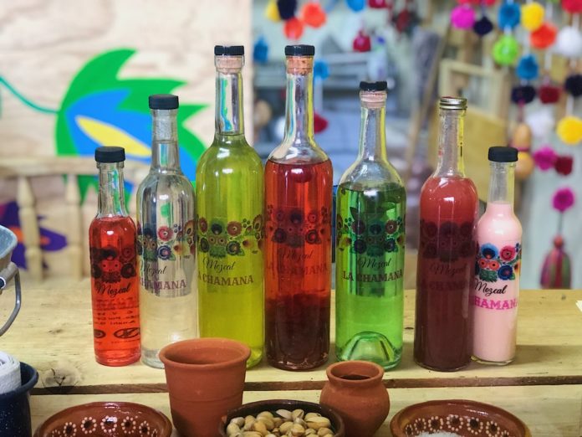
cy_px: 218
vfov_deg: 25.7
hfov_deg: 33.8
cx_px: 291
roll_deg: +0.1
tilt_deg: -14.4
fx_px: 958
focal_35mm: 57
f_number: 2.8
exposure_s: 1/30
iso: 320
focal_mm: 6.6
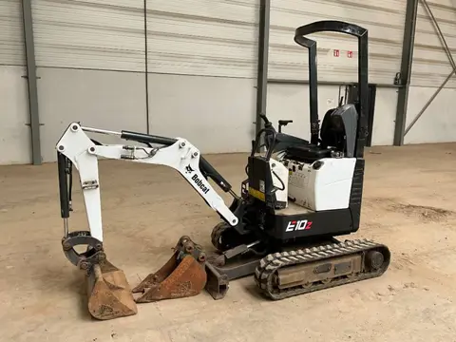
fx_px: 382
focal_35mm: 29
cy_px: 171
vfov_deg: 48.2
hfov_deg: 61.7
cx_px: 228
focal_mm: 3
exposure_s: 1/66
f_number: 1.8
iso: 64
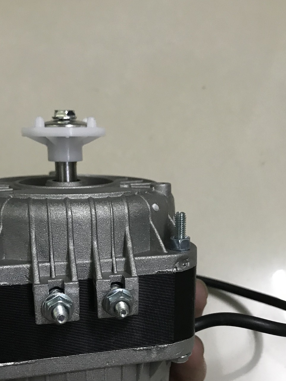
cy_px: 268
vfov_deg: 42.1
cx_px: 151
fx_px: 485
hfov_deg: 32.9
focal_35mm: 44
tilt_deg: -69.5
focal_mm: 3.99
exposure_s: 1/17
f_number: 1.8
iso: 80
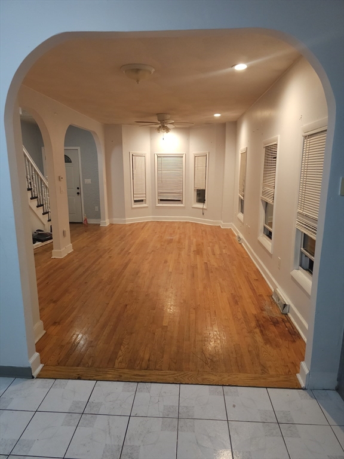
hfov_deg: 58.9
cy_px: 230
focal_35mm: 23
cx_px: 172
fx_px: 305
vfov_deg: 73.9
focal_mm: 6.3
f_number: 1.7
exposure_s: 1/60
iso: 400
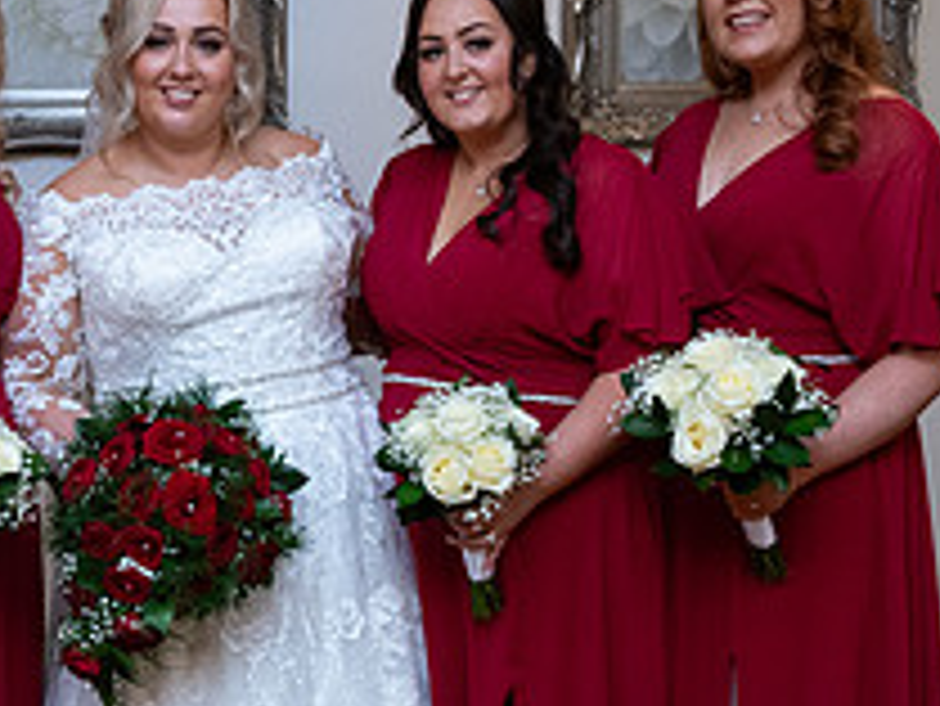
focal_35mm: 72
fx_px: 1956
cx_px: 76
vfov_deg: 20.5
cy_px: 366
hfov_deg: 26.1
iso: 1000
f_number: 5
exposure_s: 1/160
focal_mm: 26
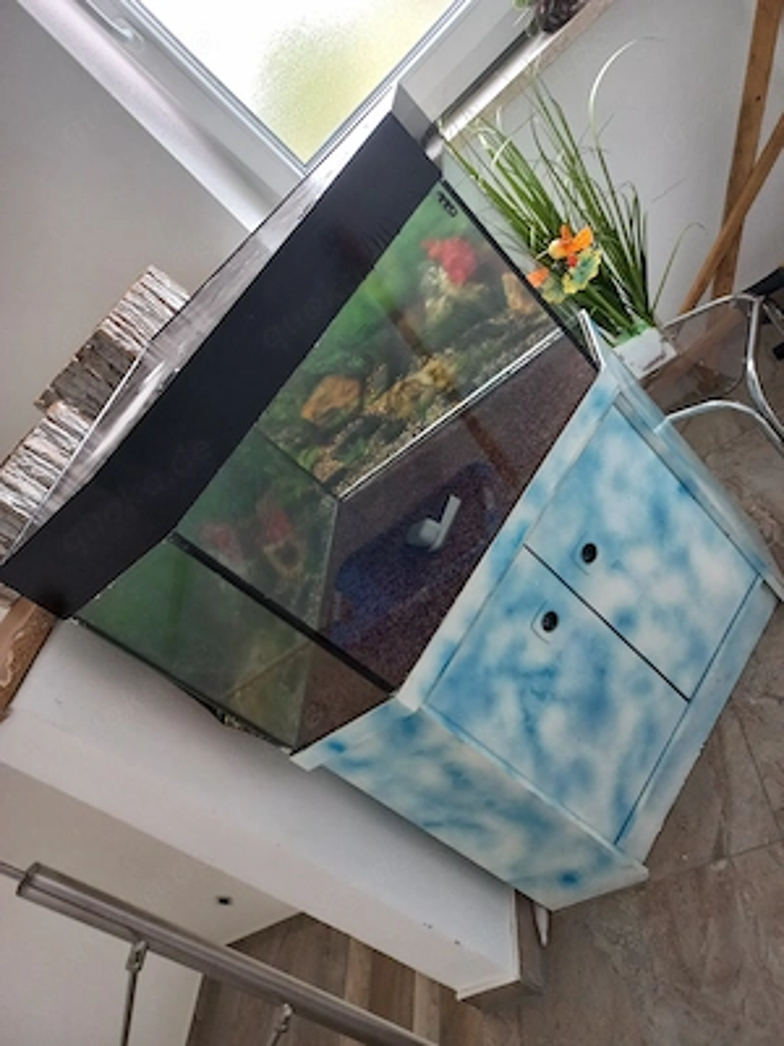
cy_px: 523
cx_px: 392
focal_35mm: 25
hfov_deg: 54.9
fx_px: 755
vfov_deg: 69.4
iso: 100
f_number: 1.8
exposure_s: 1/50
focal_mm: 4.6
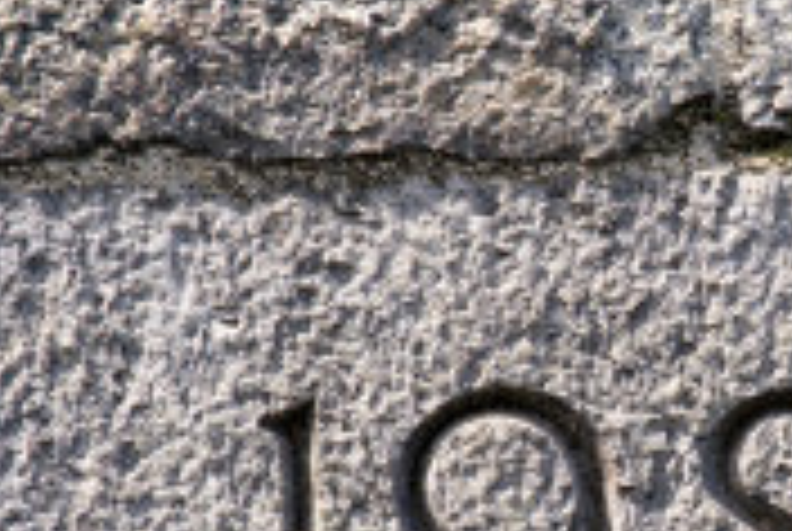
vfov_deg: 2.0
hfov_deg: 3.0
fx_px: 15316
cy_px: 466
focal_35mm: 695
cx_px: 832
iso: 100
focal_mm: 200
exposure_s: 1/400
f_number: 5
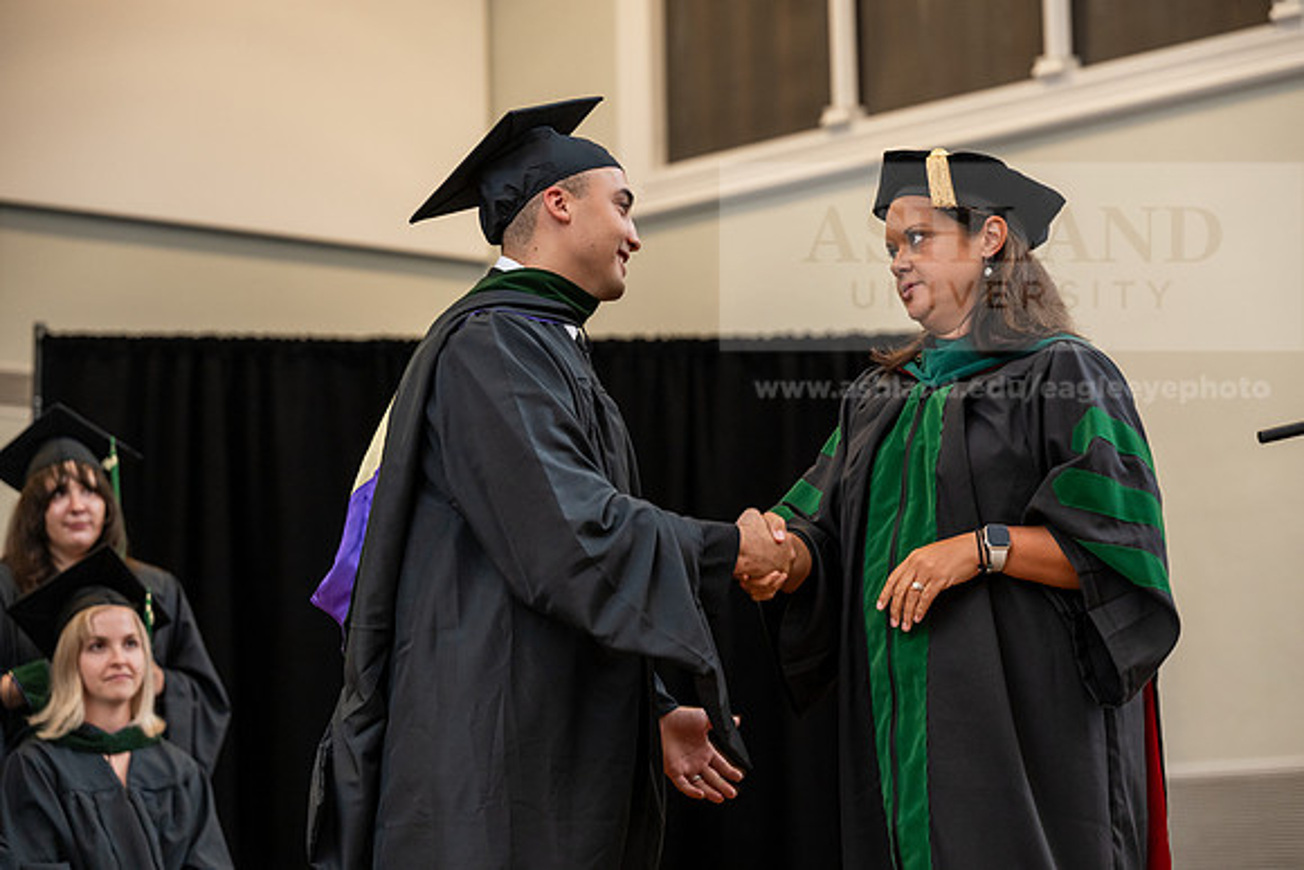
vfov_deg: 13.7
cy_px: 435
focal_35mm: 100
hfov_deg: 20.4
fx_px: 3623
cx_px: 652
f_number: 3.5
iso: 1600
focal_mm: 100
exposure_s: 1/200
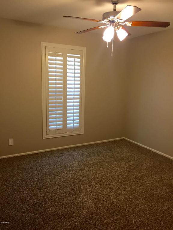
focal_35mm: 29
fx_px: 193
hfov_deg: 48.2
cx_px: 86
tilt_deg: -10.8
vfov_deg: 61.7
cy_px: 115
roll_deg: -0.8
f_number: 2.2
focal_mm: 4.15
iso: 80
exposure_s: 1/30
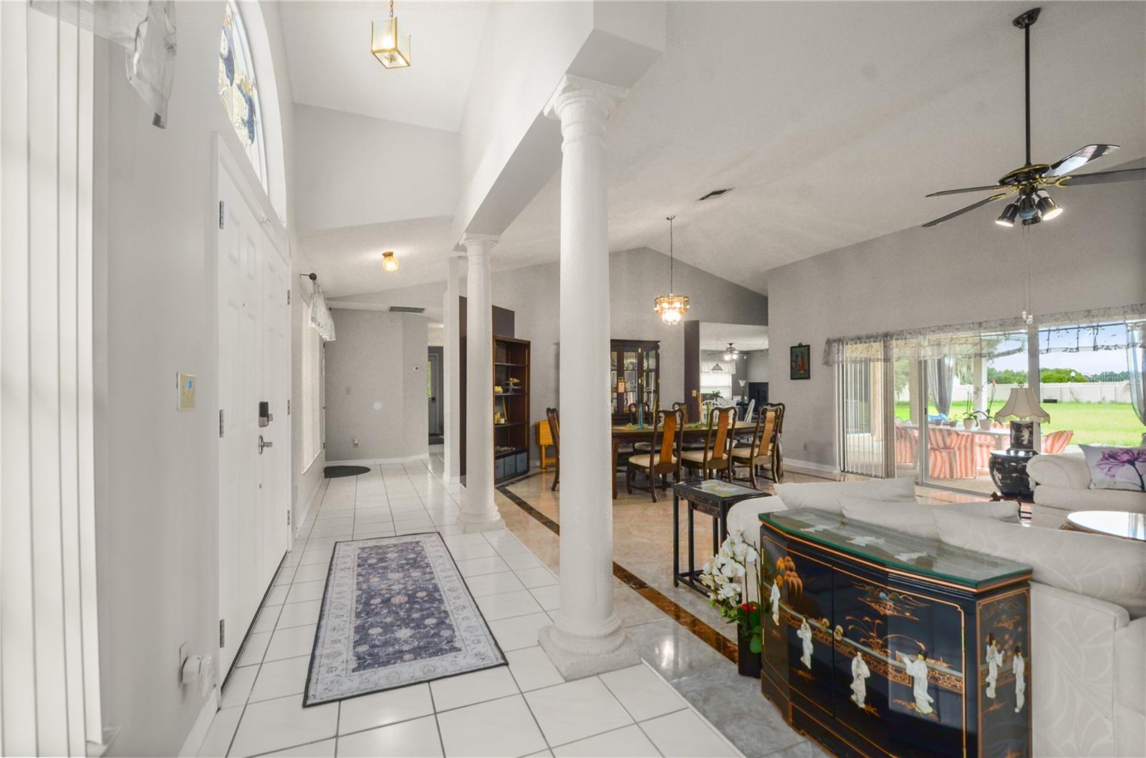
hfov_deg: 100.5
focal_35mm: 15
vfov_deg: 77.0
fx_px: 476
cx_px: 573
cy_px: 379
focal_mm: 10
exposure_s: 1/5
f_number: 8
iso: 200
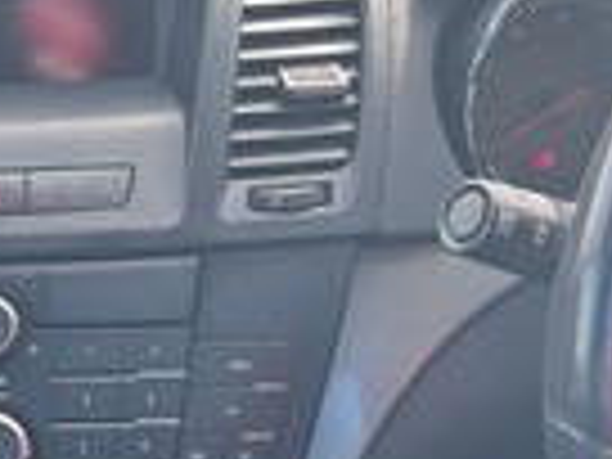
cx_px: -4
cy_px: 360
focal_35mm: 67
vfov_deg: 21.7
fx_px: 1185
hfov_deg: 27.3
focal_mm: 5.7
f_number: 1.5
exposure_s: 1/174
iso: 40
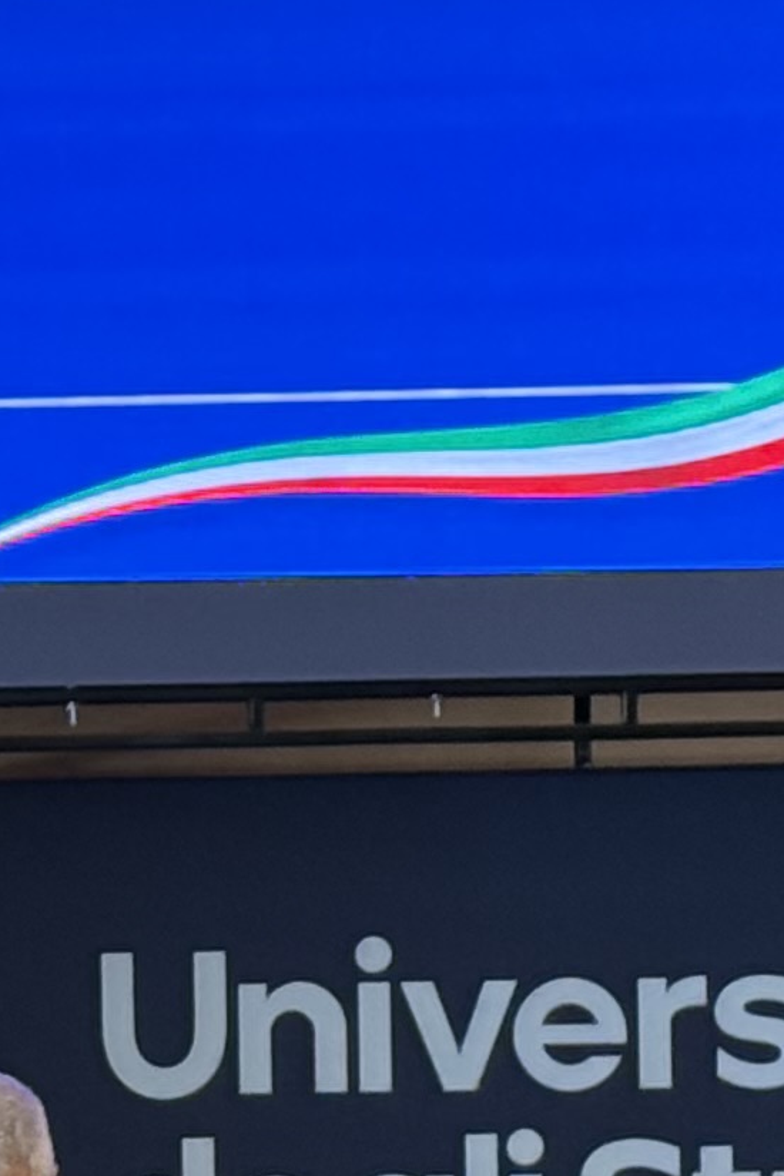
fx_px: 7970
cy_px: 1180
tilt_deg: +1.4
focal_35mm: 244
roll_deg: +0.3
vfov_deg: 8.4
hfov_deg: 5.6
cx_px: -378
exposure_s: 1/62
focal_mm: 6.76
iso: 125
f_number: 1.78
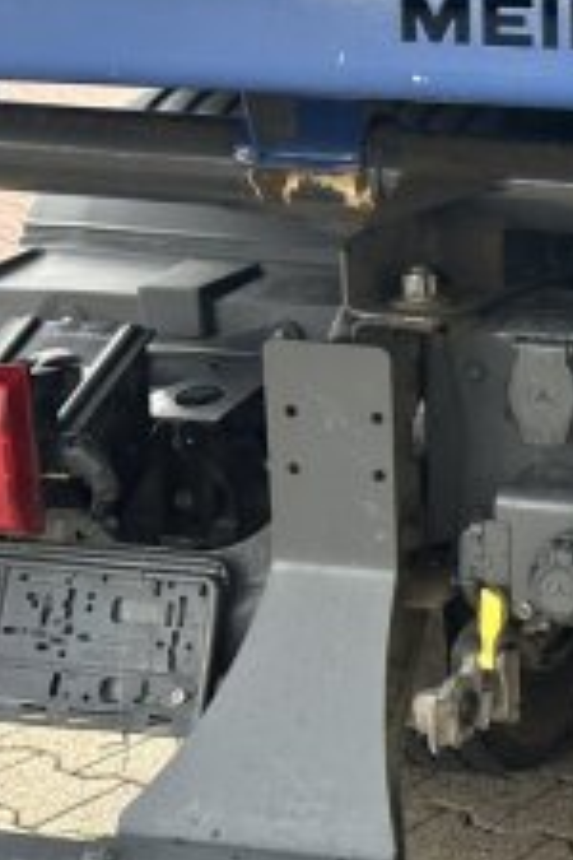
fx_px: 1695
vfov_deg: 28.5
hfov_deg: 17.2
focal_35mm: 71
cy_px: 443
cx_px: 871
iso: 80
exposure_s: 1/123
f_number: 1.78
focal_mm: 6.86
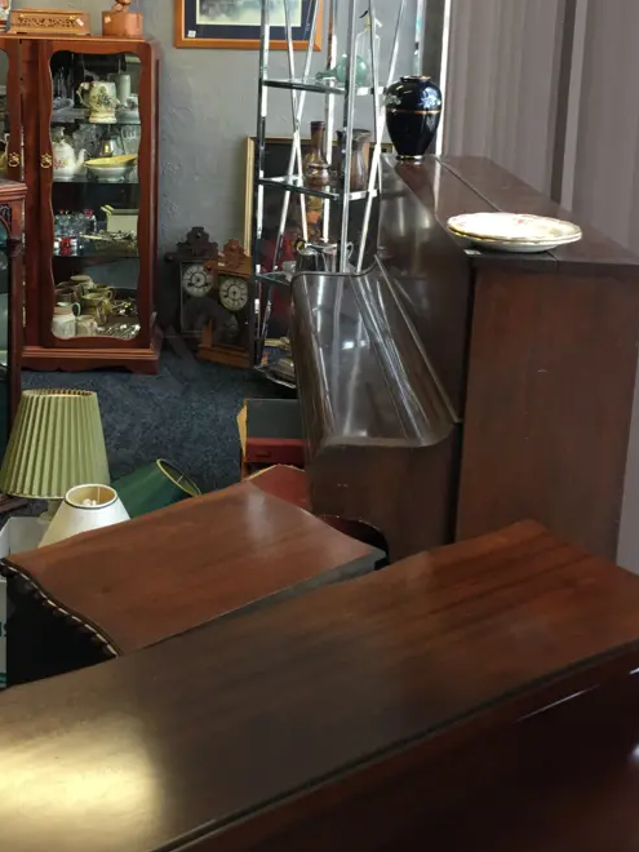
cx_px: 270
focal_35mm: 45
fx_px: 1108
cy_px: 230
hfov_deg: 32.1
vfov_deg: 41.0
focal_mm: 4.15
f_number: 2.2
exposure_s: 1/33
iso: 40
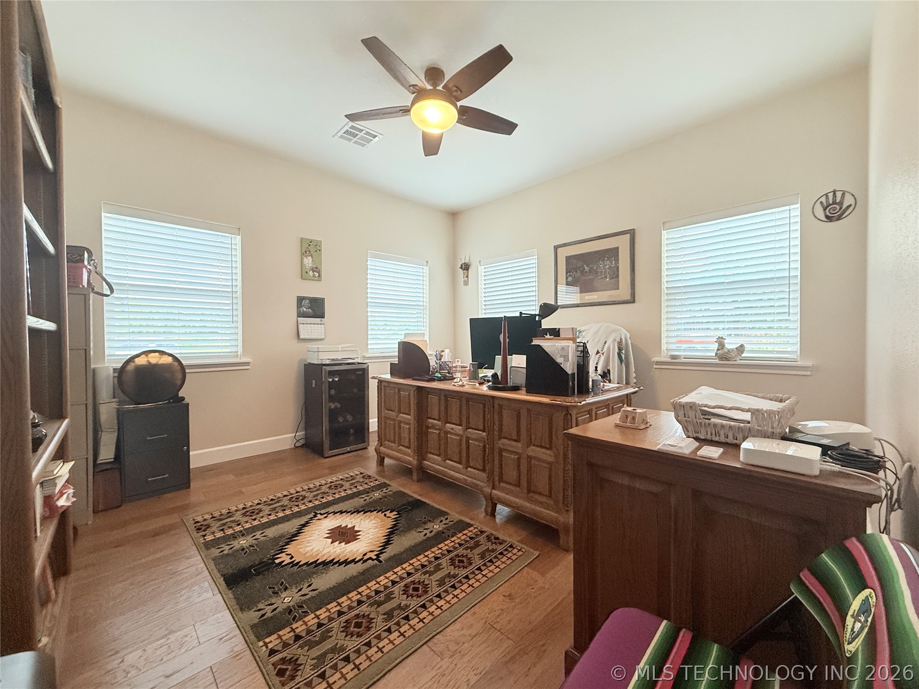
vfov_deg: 85.7
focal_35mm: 14
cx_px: 460
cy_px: 344
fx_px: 372
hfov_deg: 102.1
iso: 400
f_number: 2.2
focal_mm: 2.22
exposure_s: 1/120
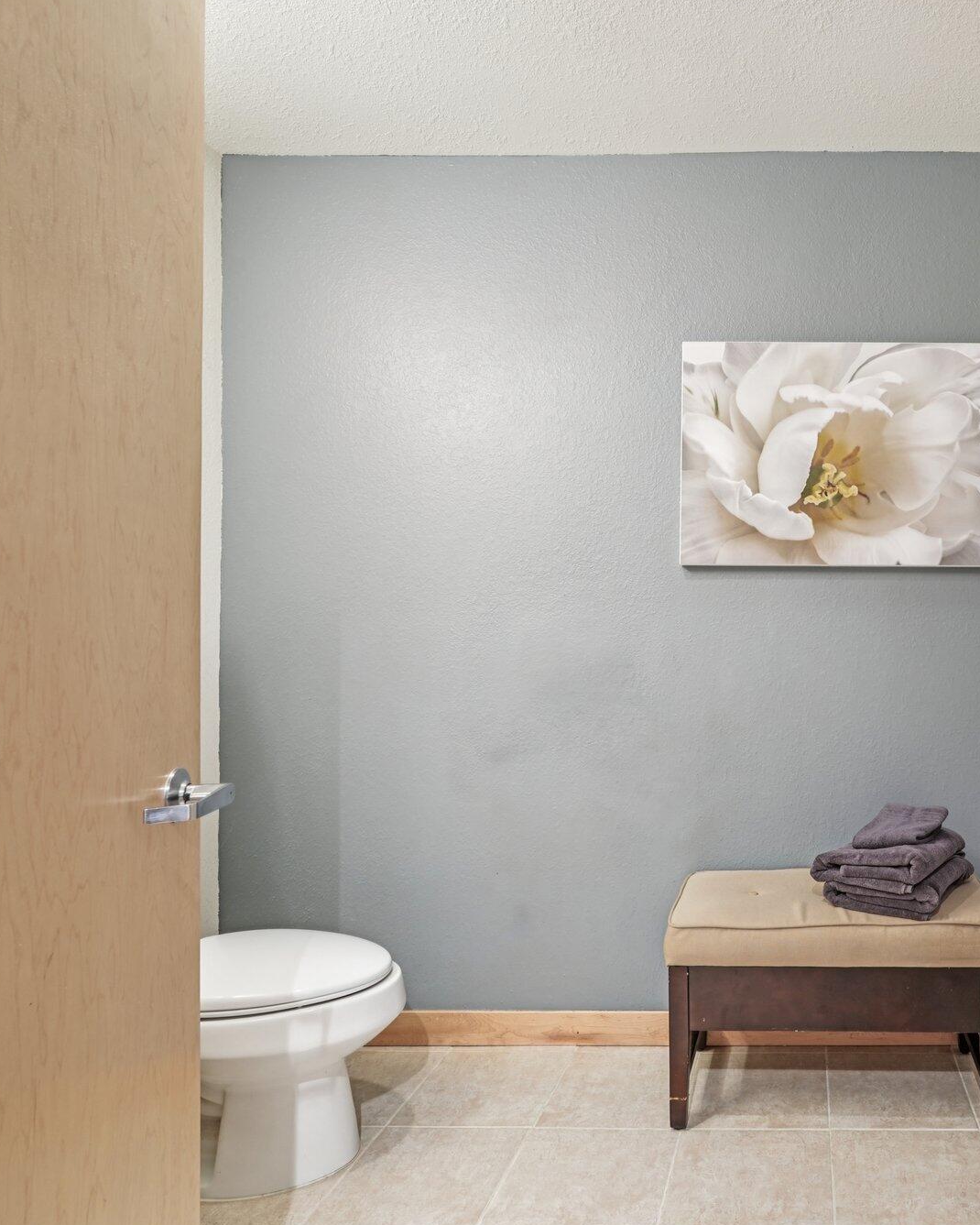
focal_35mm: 23
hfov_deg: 56.2
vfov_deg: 72.6
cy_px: 616
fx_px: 834
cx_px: 792
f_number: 9
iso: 320
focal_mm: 16
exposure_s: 1/4
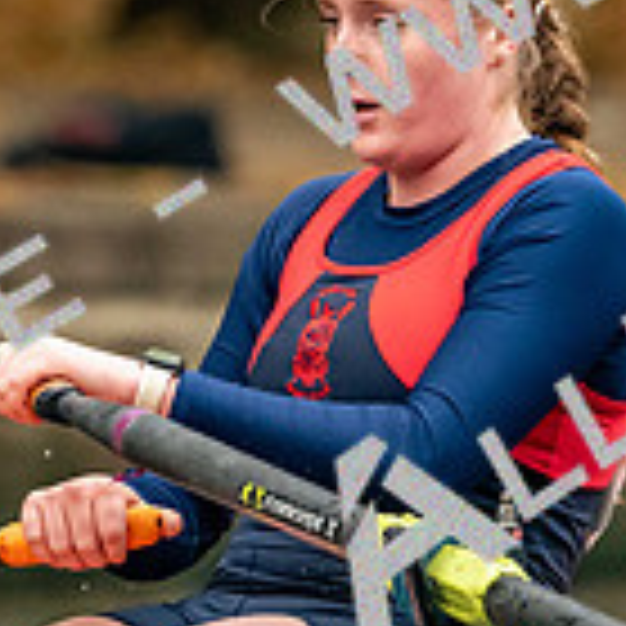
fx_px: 28992
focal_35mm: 1417
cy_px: 223
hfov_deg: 1.2
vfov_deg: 1.2
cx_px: -50
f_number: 4.5
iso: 4000
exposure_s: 1/2500
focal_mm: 400
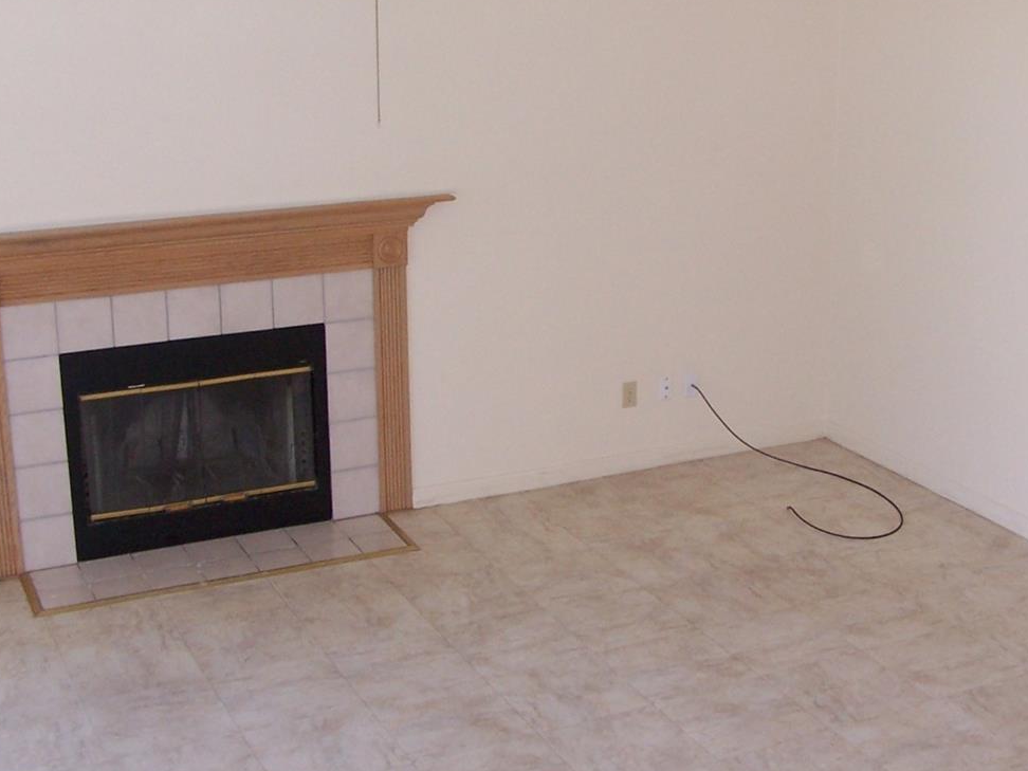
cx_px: 676
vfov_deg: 27.0
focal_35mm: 54
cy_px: 309
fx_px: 1604
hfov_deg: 35.2
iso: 140
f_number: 2.8
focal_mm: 6
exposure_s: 1/60
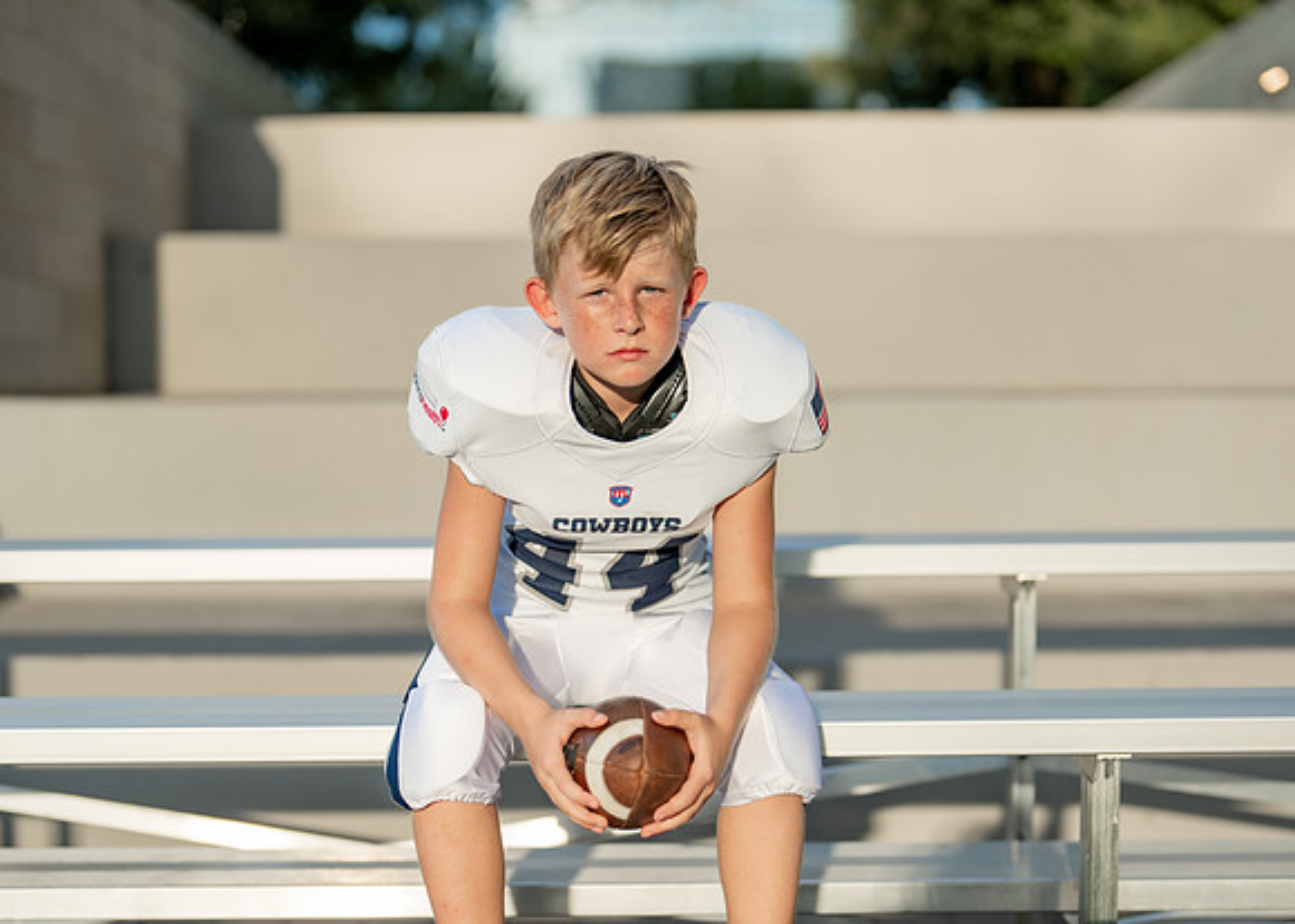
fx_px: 2365
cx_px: 669
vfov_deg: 22.1
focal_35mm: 64
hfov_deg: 30.6
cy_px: 553
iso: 100
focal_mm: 50
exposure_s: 1/4000
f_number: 1.2
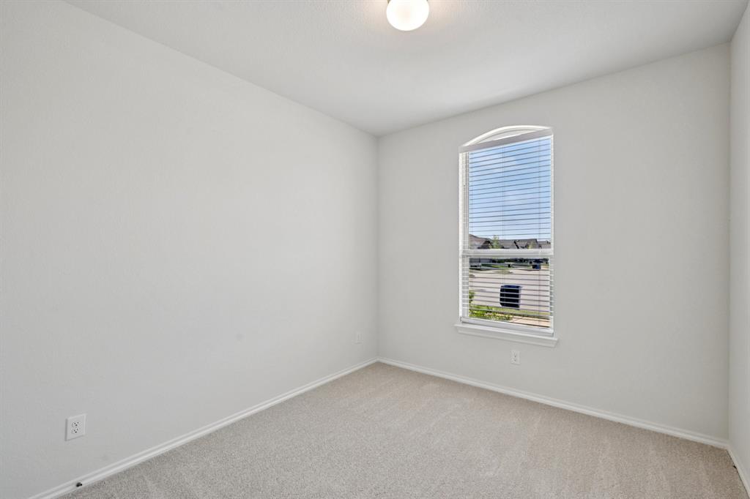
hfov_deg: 96.8
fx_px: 333
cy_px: 250
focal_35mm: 16
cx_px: 375
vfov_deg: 73.7
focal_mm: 16
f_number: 8
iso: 400
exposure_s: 1/100
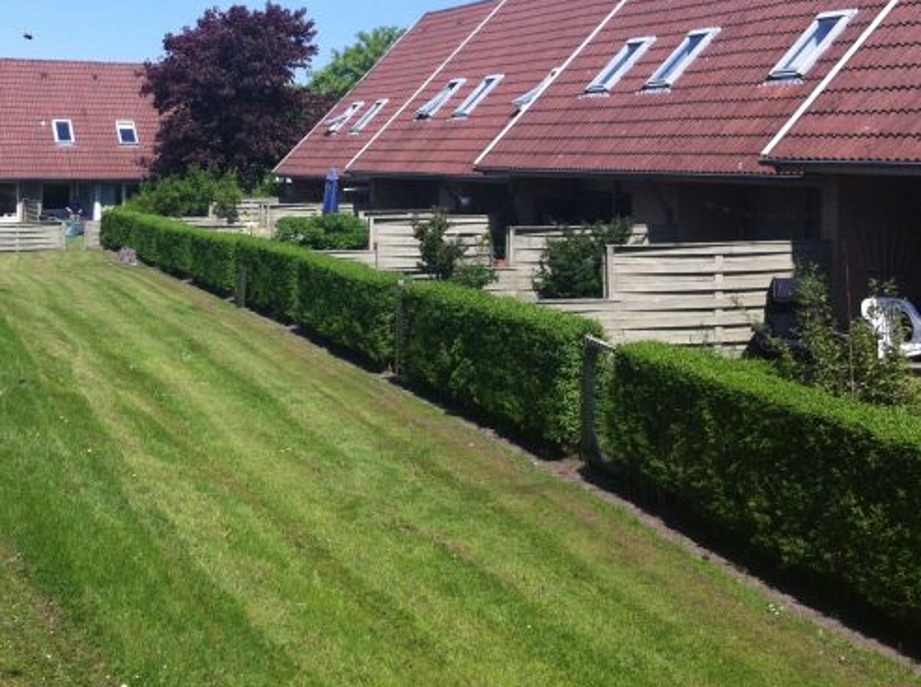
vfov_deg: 25.7
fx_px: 1487
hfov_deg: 34.2
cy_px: 173
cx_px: 346
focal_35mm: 56
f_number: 2.8
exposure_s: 1/1207
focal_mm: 3.85
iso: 80
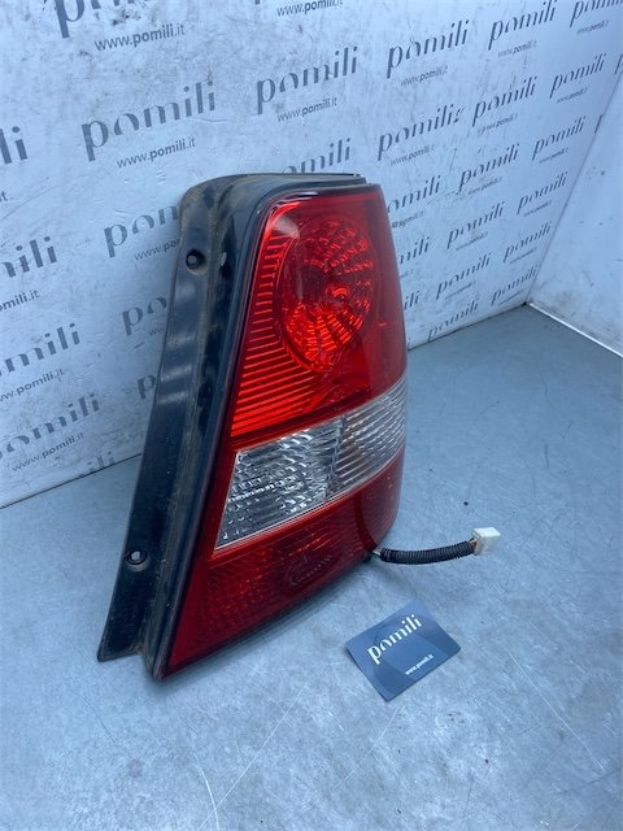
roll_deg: -12.6
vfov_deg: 67.3
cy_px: 416
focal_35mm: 26
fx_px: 624
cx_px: 312
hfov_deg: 53.1
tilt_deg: -38.4
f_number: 1.8
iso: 32
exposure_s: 1/640
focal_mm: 4.25
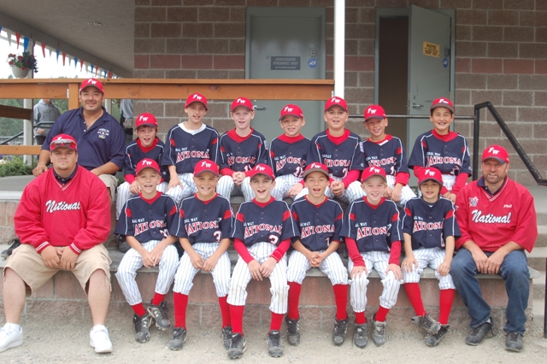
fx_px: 638
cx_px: 274
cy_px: 182
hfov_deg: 46.4
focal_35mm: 42
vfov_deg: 31.9
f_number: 6.3
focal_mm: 28
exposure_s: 1/160
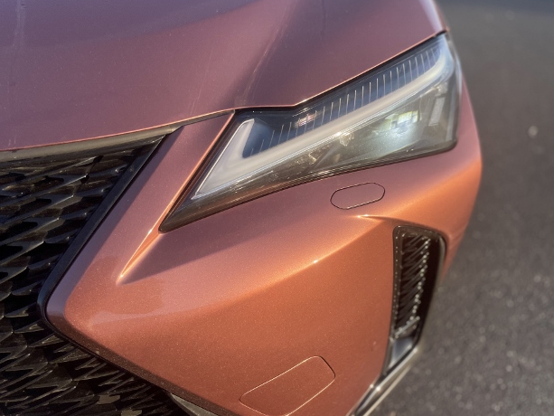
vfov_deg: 49.8
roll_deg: -1.1
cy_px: 201
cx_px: 258
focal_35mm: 28
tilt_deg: -32.0
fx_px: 448
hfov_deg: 63.4
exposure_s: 1/2681
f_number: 1.6
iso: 50
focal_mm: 4.2
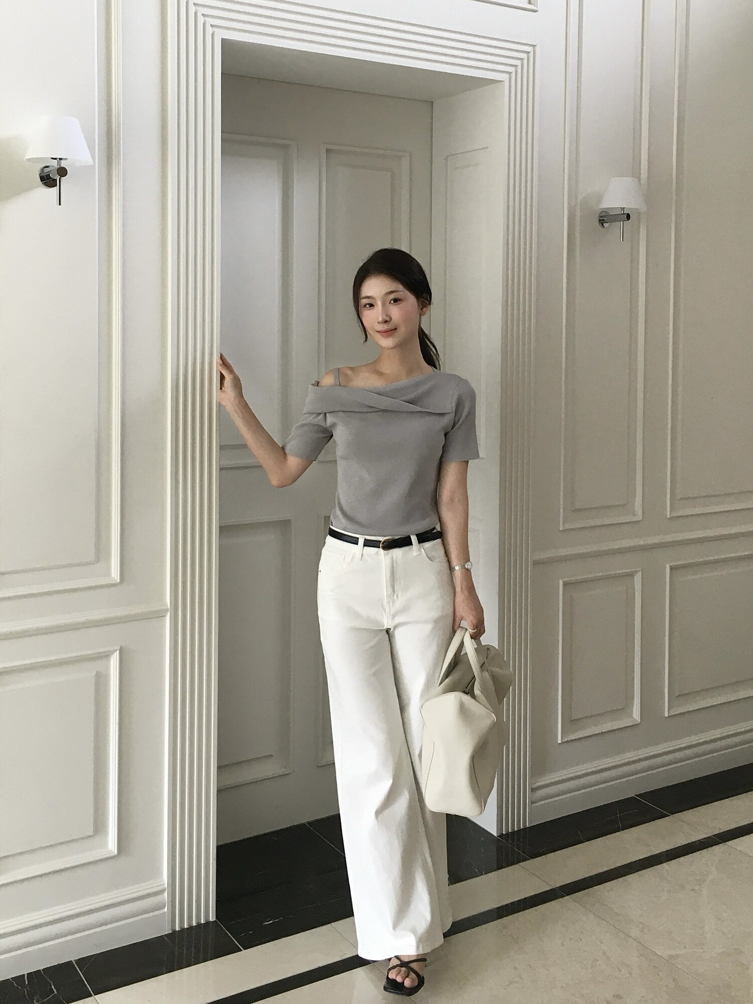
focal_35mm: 29
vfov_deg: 61.7
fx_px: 841
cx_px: 376
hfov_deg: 48.2
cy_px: 502
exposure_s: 1/30
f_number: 2.2
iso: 25
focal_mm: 4.15
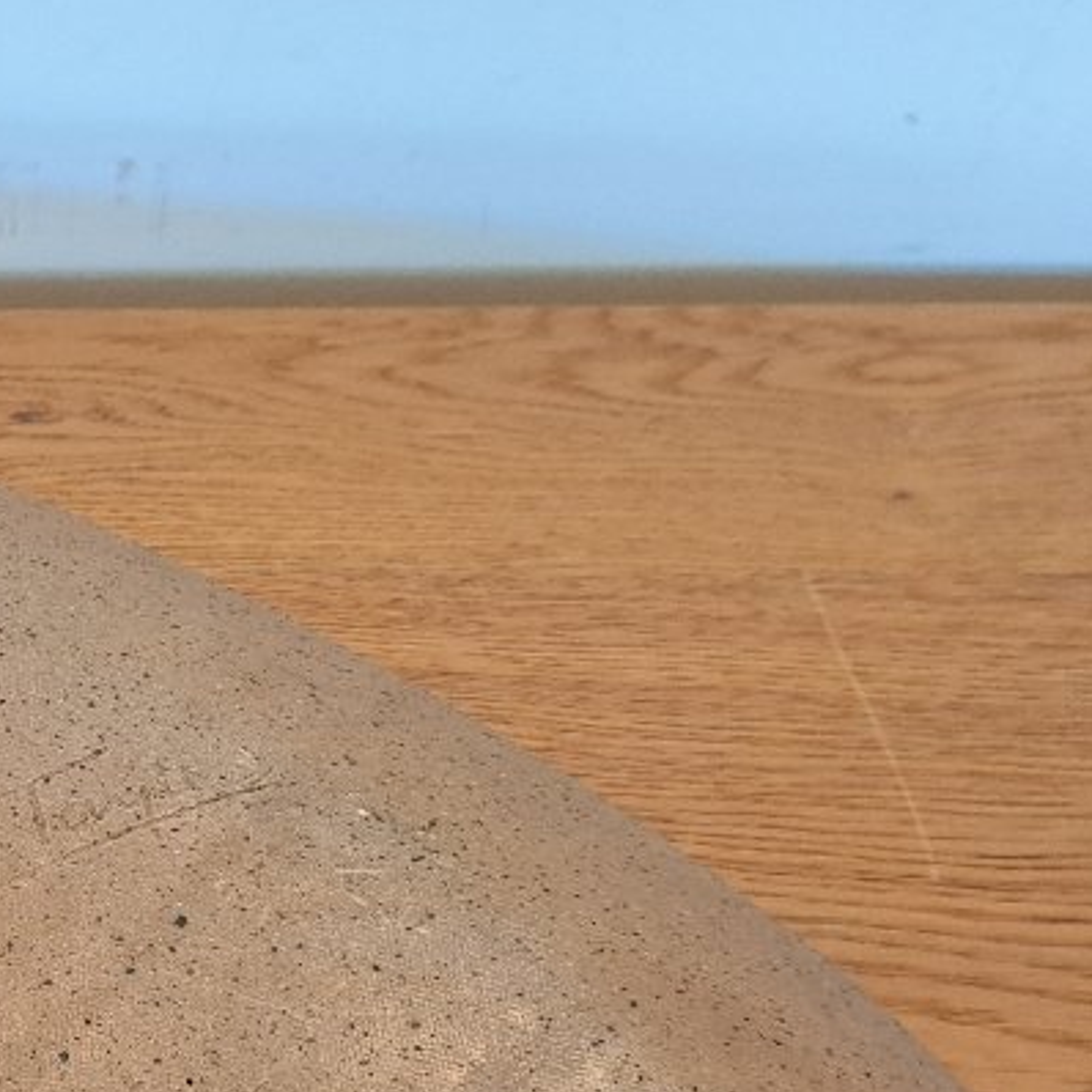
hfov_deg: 24.8
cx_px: -145
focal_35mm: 64
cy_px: 1177
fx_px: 2284
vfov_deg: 25.1
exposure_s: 1/50
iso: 500
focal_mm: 5.23
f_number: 1.8
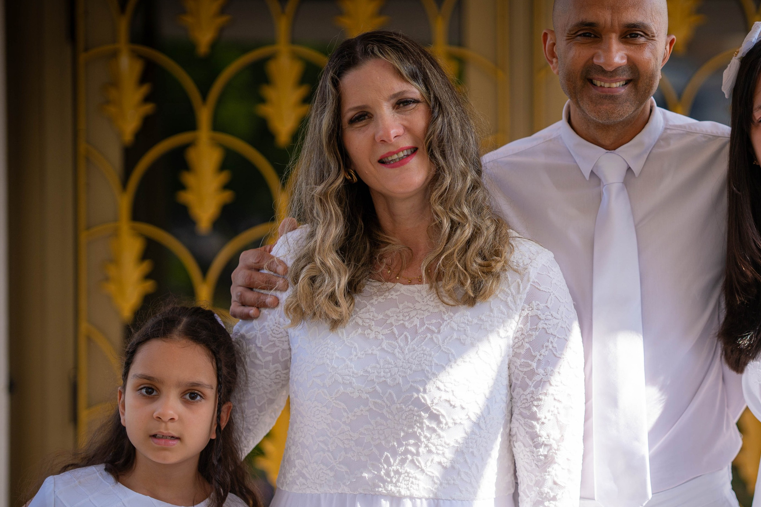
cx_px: 548
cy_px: 301
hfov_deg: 16.1
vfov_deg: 10.8
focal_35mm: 127
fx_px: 2684
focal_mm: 85
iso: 100
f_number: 1.8
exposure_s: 1/2500
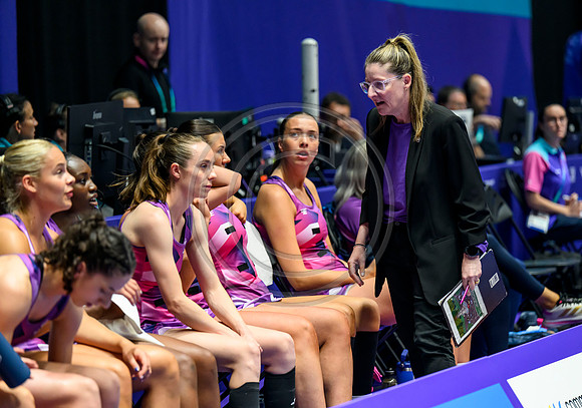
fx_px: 2981
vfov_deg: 7.8
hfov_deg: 11.2
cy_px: 204
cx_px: 307
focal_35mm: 181
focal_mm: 175
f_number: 3.2
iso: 4000
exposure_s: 1/1250
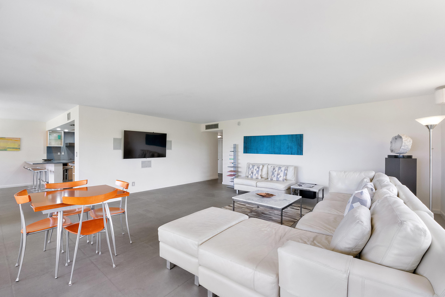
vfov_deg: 77.3
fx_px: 185
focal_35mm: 15
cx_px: 222
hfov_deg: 100.4
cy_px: 148
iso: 800
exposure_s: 1/60
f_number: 8
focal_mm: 10
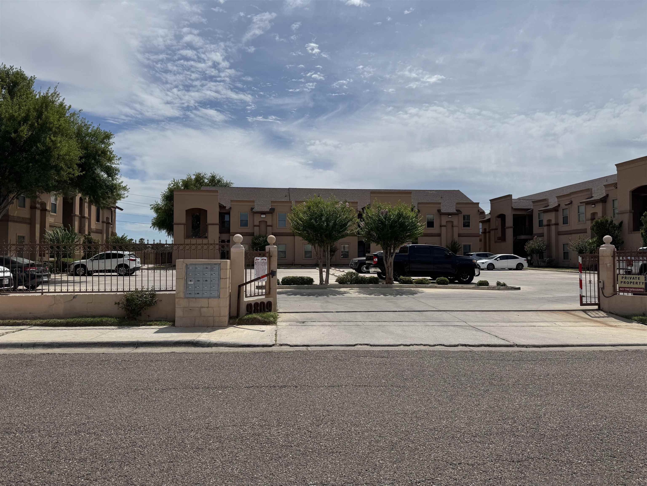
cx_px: 324
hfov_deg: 71.6
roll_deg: +0.0
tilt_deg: +1.1
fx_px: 449
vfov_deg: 56.8
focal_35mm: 24
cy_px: 243
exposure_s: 1/12346
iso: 80
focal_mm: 6.76
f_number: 1.78
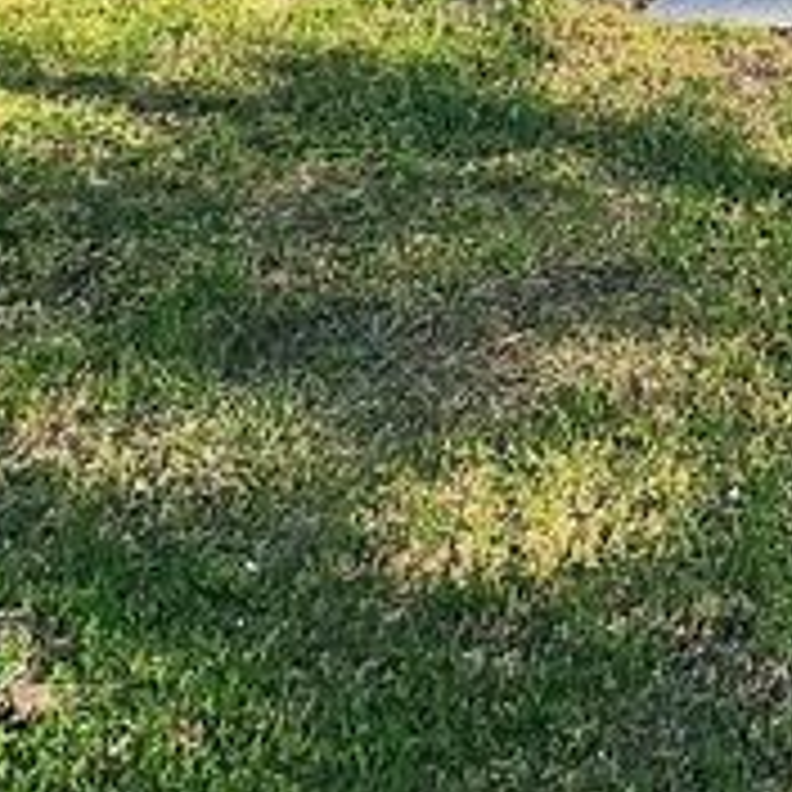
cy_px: -932
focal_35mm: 67
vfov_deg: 16.6
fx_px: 1734
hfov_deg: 19.9
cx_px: 1372
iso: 50
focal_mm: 2.2
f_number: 2.2
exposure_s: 1/1084
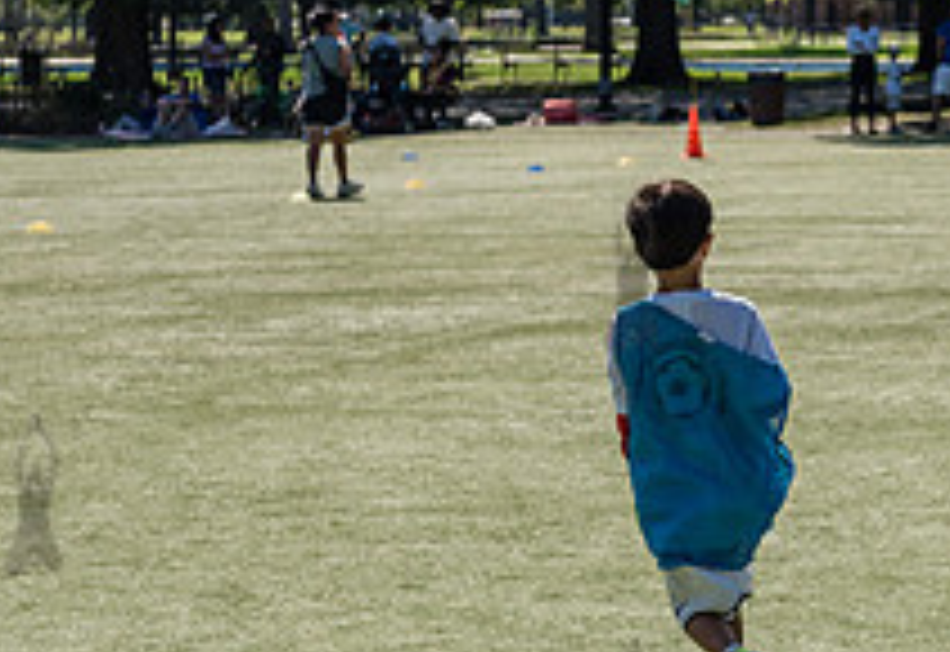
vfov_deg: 8.9
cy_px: 361
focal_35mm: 158
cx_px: 861
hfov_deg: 12.8
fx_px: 4209
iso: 200
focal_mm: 48
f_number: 4
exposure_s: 1/1600
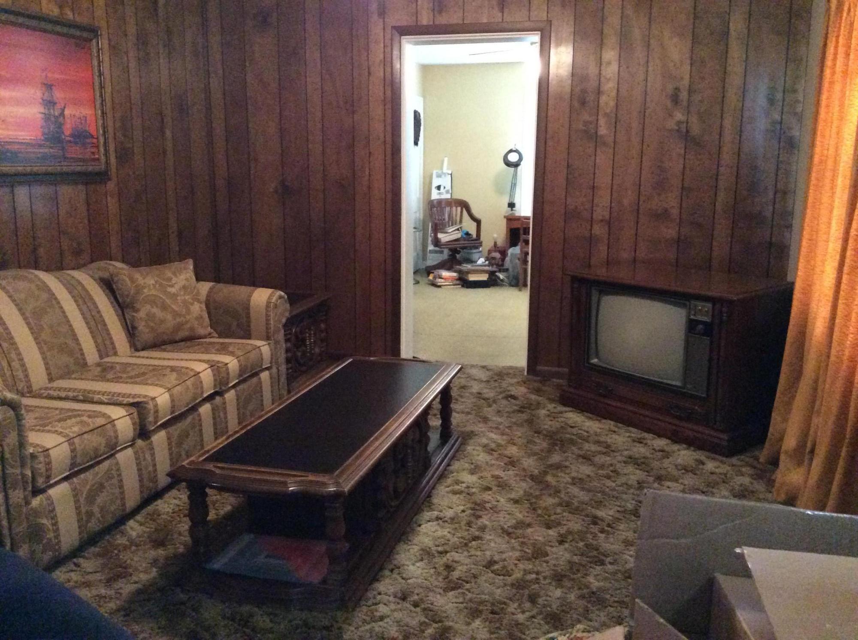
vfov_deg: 44.0
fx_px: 792
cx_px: 429
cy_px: 320
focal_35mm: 32
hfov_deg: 56.9
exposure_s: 1/17
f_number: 2.4
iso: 640
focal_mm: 3.3
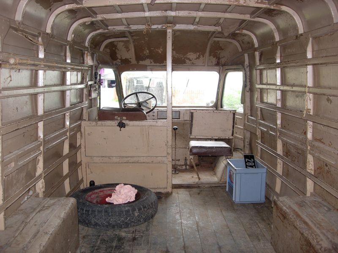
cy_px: 126
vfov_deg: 37.7
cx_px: 169
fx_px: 371
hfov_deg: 49.0
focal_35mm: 38
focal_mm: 7.8
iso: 81
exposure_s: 1/65.8
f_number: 2.8
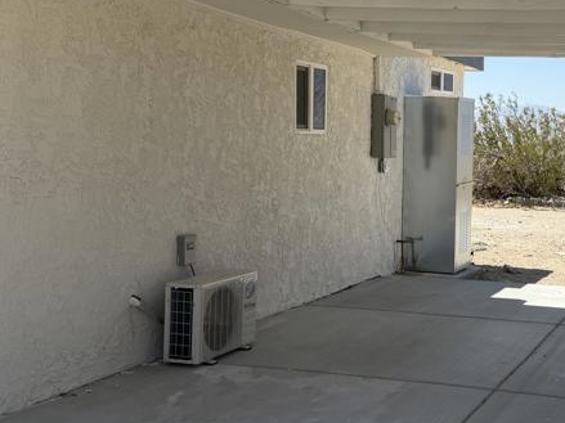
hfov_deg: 33.1
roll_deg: -1.9
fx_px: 914
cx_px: 474
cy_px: 189
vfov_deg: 26.1
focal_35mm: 56
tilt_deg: -5.8
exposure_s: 1/3584
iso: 80
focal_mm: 6.76
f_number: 1.78
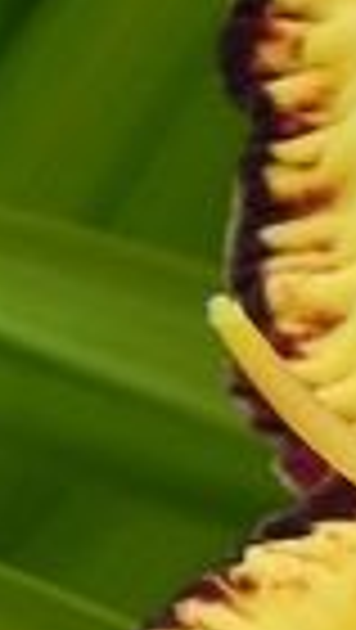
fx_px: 30252
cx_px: 978
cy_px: 486
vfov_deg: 1.2
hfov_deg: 0.7
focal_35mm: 1807
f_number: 5
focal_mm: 51.8
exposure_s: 1/640
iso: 160
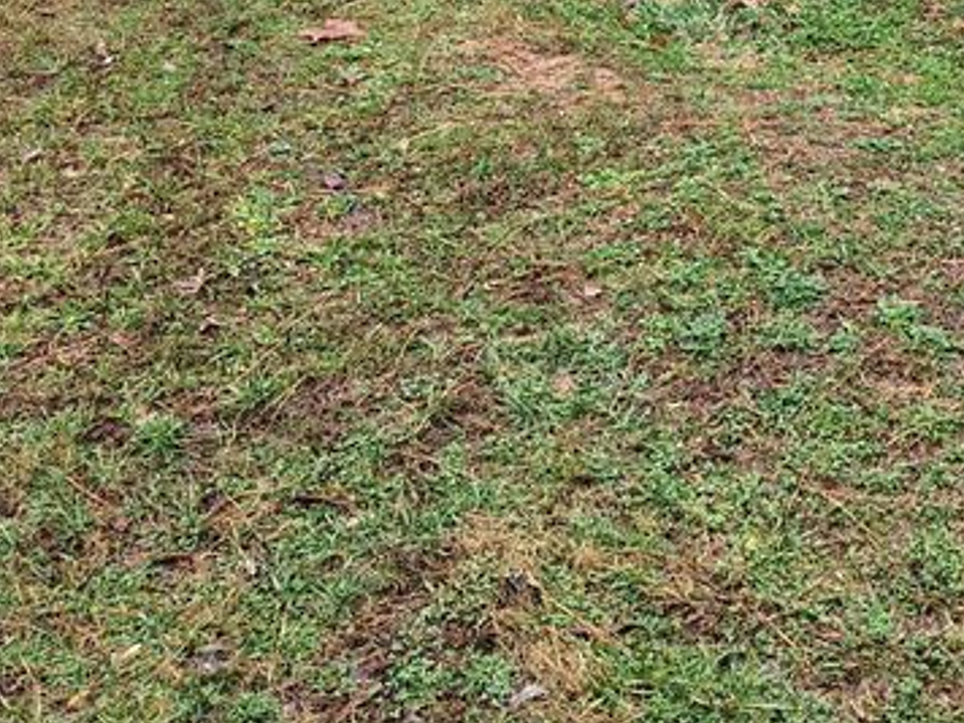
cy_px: -306
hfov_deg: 27.5
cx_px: 802
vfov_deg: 19.1
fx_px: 1922
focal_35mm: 69
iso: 100
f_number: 1.8
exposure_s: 1/126
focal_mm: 5.56
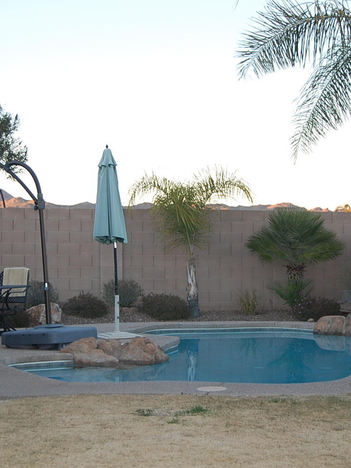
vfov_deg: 25.4
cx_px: 168
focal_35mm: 77
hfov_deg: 19.2
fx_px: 1038
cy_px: 234
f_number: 4.8
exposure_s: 1/100
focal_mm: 35
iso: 400
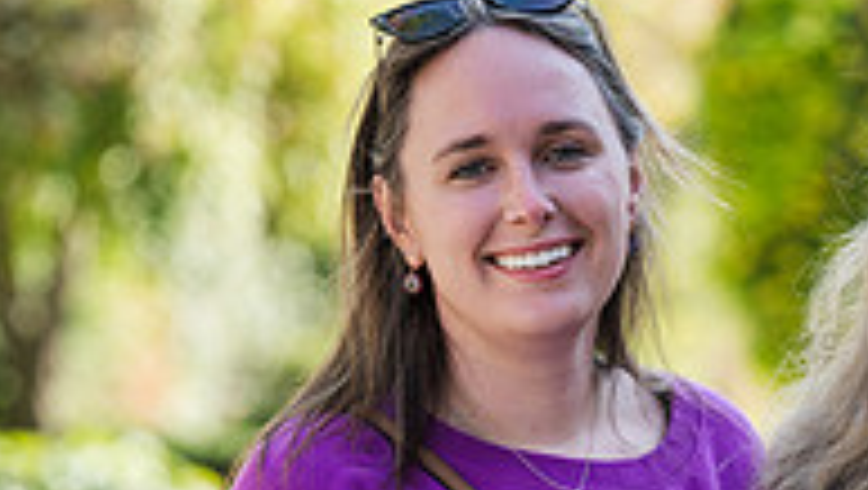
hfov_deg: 6.8
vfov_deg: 3.9
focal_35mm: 315
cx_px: 648
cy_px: 731
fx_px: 7257
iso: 125
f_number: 3.2
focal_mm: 100
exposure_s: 1/320
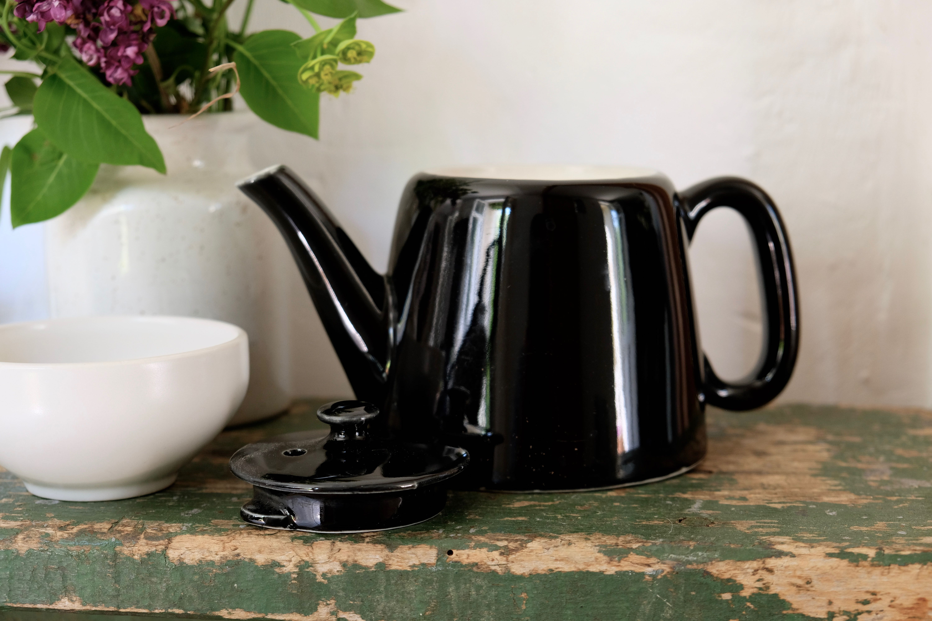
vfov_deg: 22.3
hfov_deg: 32.9
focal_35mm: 61
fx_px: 1579
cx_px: 466
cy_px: 310
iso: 800
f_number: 4
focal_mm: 40.7
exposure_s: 1/30
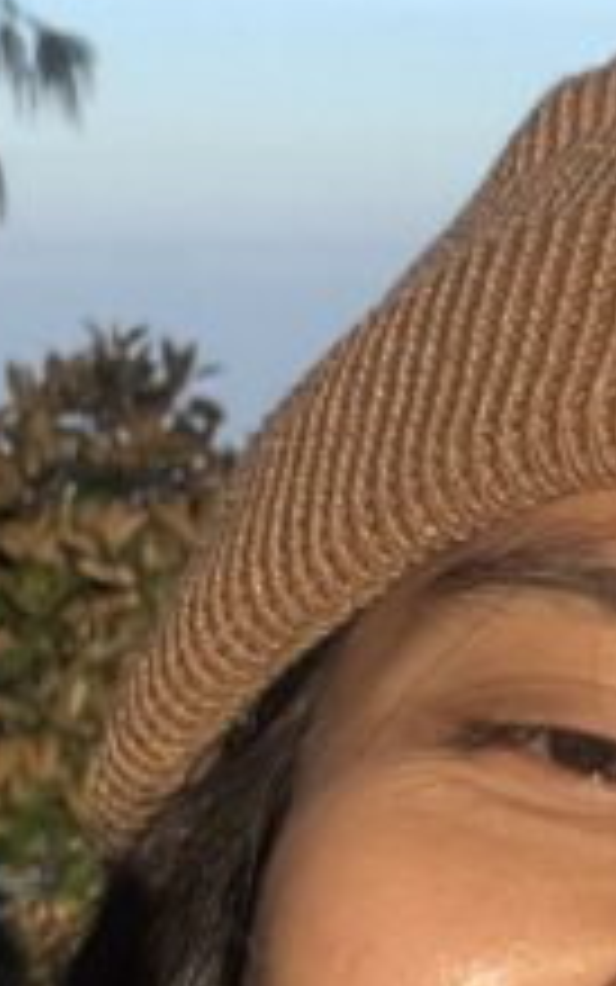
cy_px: 504
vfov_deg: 14.0
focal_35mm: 149
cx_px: 1587
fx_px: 4000
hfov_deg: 8.0
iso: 25
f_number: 2.2
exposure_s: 1/614
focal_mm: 2.71
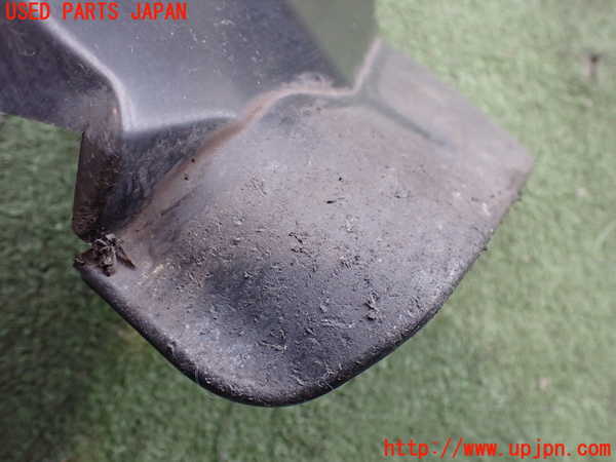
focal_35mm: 30
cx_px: 308
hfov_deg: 60.0
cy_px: 231
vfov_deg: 46.8
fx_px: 534
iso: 800
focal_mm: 5.4
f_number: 2.3
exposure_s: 1/125
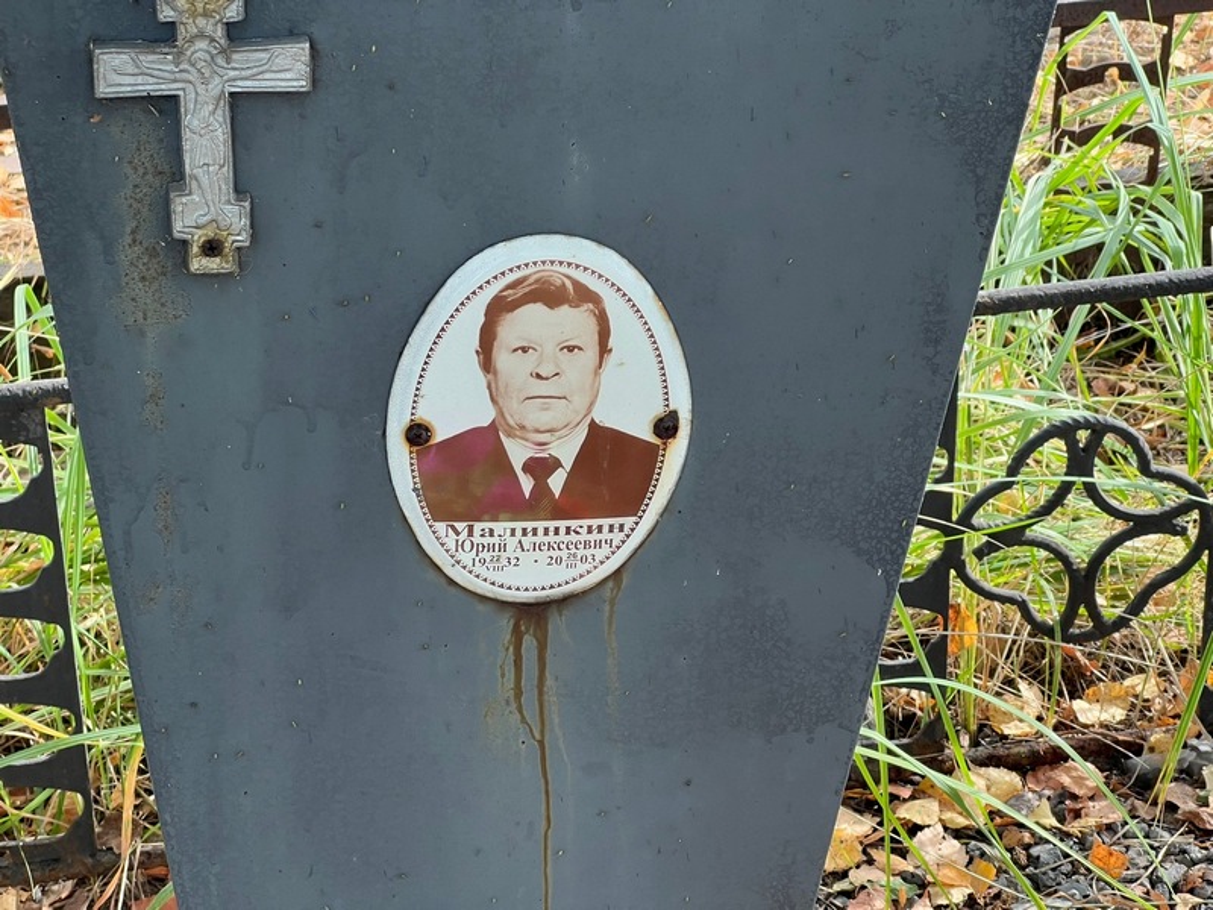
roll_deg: +3.1
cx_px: 606
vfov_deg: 19.1
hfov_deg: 25.3
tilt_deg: -29.4
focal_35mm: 77
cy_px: 455
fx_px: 2698
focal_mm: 9
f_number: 2.8
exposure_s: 1/99
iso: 32
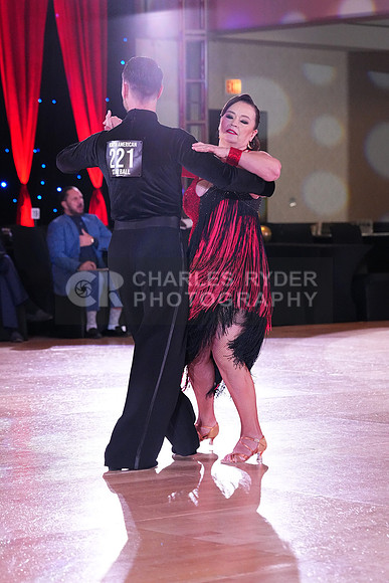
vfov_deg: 17.5
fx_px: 1895
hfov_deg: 11.7
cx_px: 194
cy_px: 292
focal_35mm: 117
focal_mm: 117
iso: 8000
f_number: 5
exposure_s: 1/400
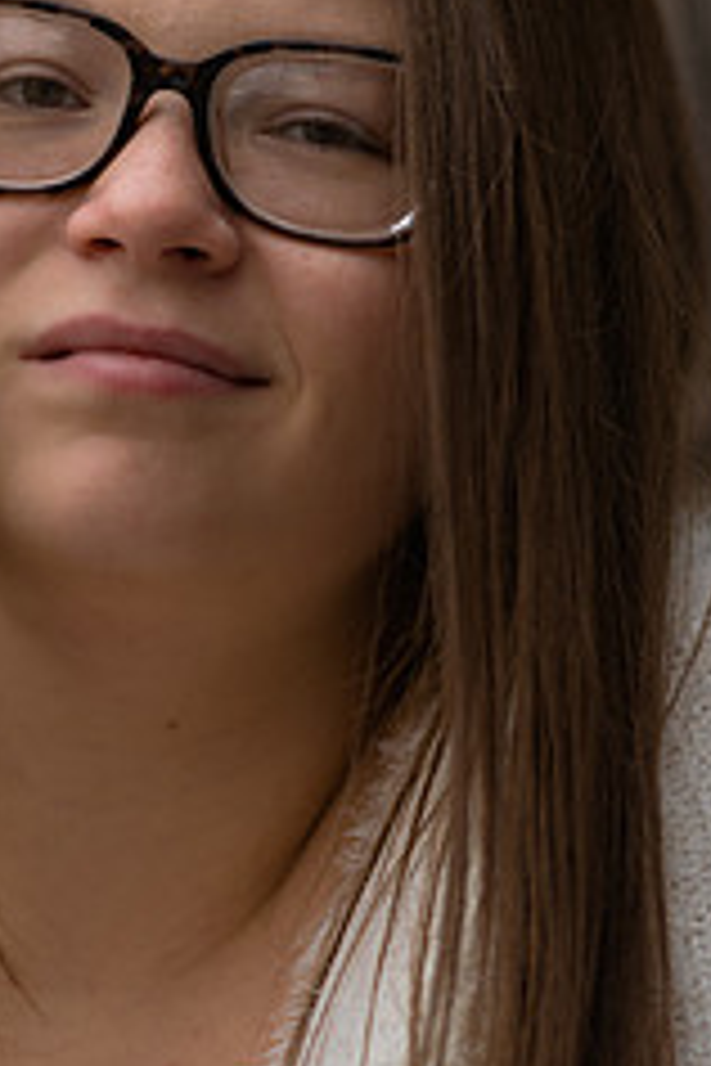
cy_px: 589
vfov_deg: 6.9
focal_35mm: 298
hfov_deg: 4.6
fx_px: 8828
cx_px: 189
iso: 64
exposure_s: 1/640
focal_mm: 105
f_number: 2
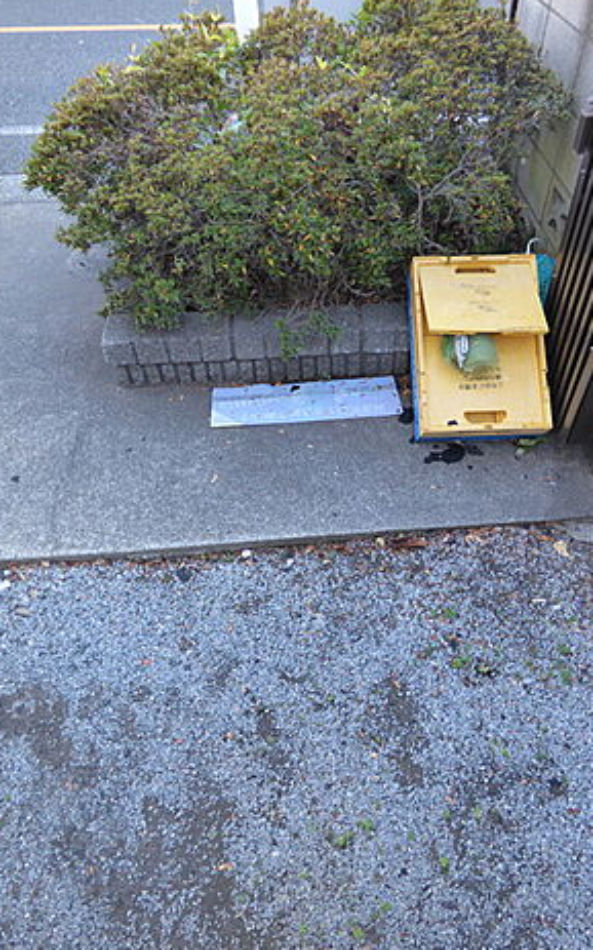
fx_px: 569
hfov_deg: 54.8
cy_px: 464
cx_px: 341
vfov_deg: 79.7
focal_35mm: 22
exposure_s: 1/60
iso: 320
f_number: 2.8
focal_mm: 3.58
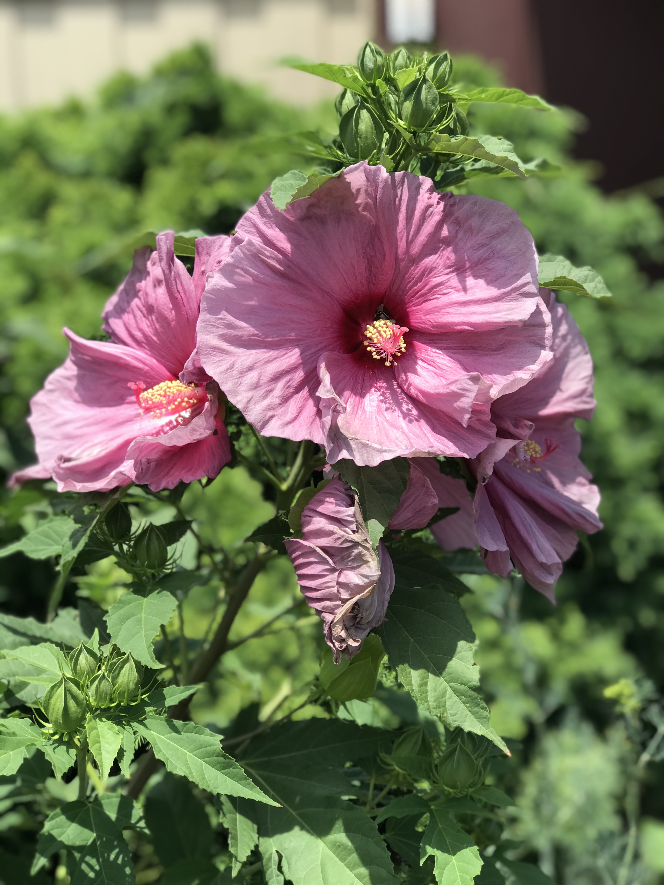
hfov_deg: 25.7
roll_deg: +1.9
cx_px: 332
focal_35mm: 57
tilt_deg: -8.8
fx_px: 1458
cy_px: 442
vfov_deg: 33.8
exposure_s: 1/465
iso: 20
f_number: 2.8
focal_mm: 6.6
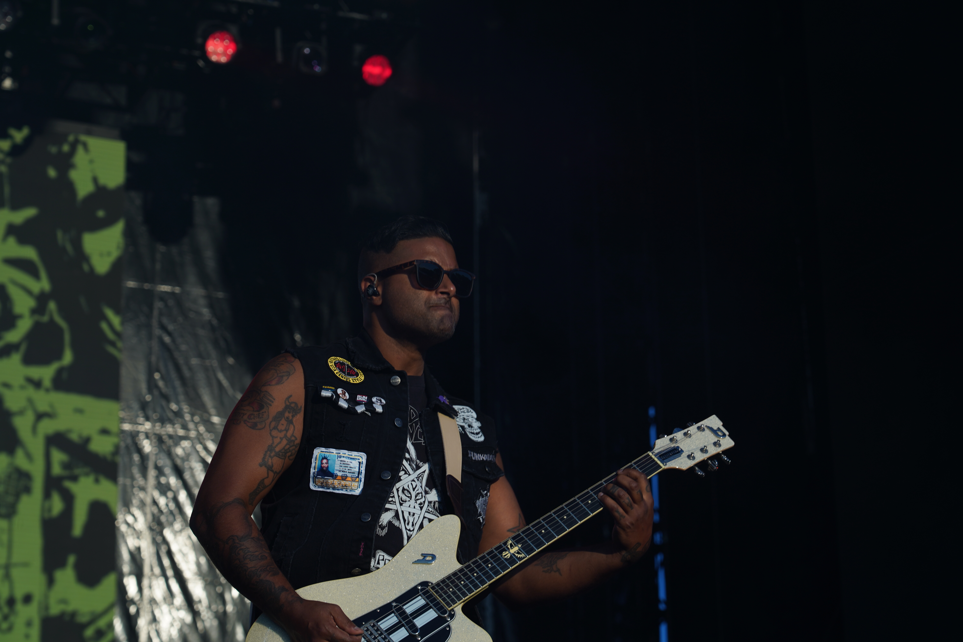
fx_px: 2809
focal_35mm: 105
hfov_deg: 19.5
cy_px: 321
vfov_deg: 13.0
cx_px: 482
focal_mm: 105
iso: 100
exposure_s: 1/400
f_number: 7.1
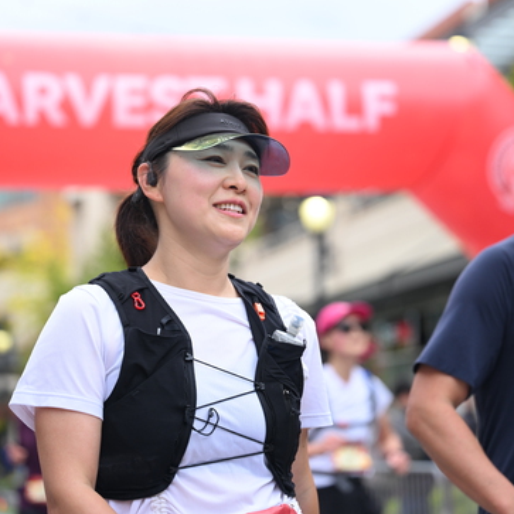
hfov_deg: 16.3
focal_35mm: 107
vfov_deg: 16.3
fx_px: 1798
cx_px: 257
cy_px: 193
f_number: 2.8
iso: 640
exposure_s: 1/2000
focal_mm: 83
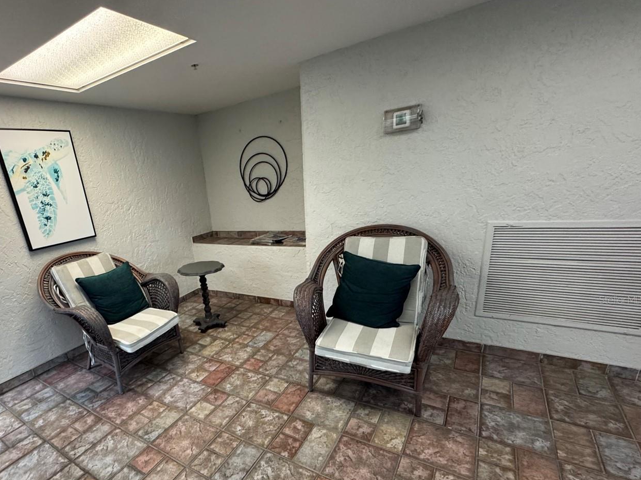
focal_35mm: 18
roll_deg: +6.8
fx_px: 333
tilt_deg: -20.1
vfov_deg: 70.5
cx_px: 235
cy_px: 299
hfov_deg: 85.8
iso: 250
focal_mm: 2.22
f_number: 2.2
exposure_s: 1/120
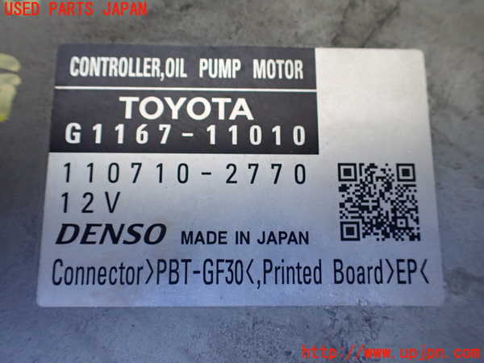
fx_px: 419
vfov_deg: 46.8
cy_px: 182
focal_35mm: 30
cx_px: 242
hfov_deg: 60.0
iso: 800
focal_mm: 5.4
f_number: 2.3
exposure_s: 1/100
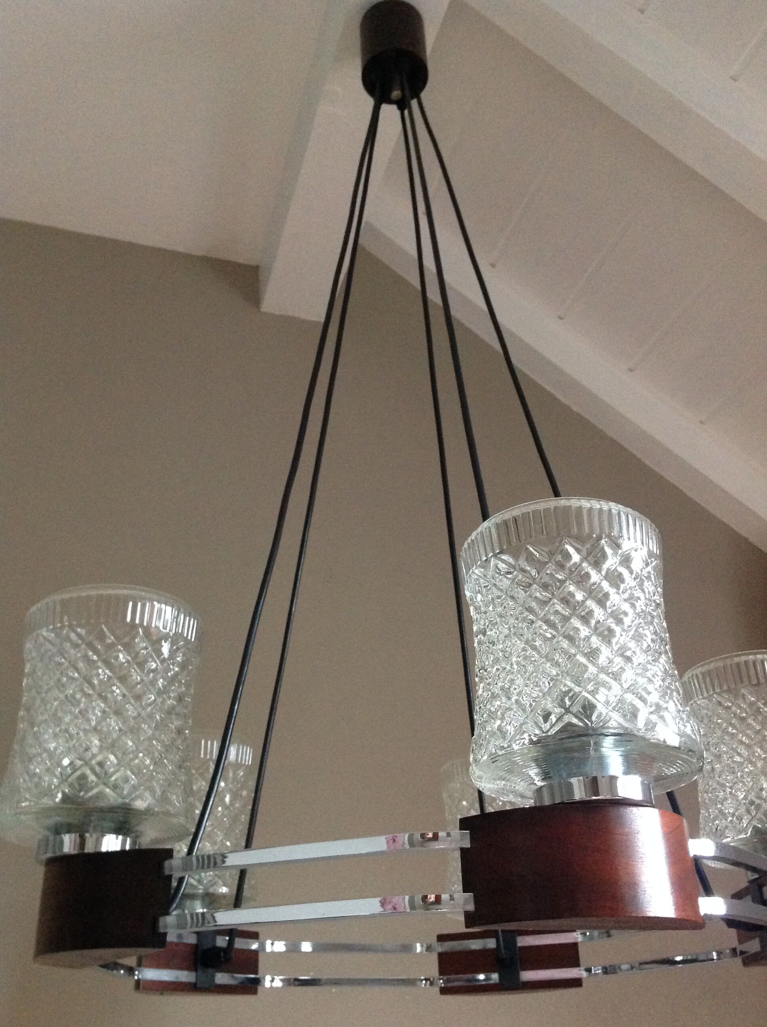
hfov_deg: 40.6
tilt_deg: +27.1
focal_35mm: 35
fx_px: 1037
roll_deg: +2.4
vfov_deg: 52.7
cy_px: 514
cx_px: 384
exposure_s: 1/15
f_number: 2.4
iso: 500
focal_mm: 4.28
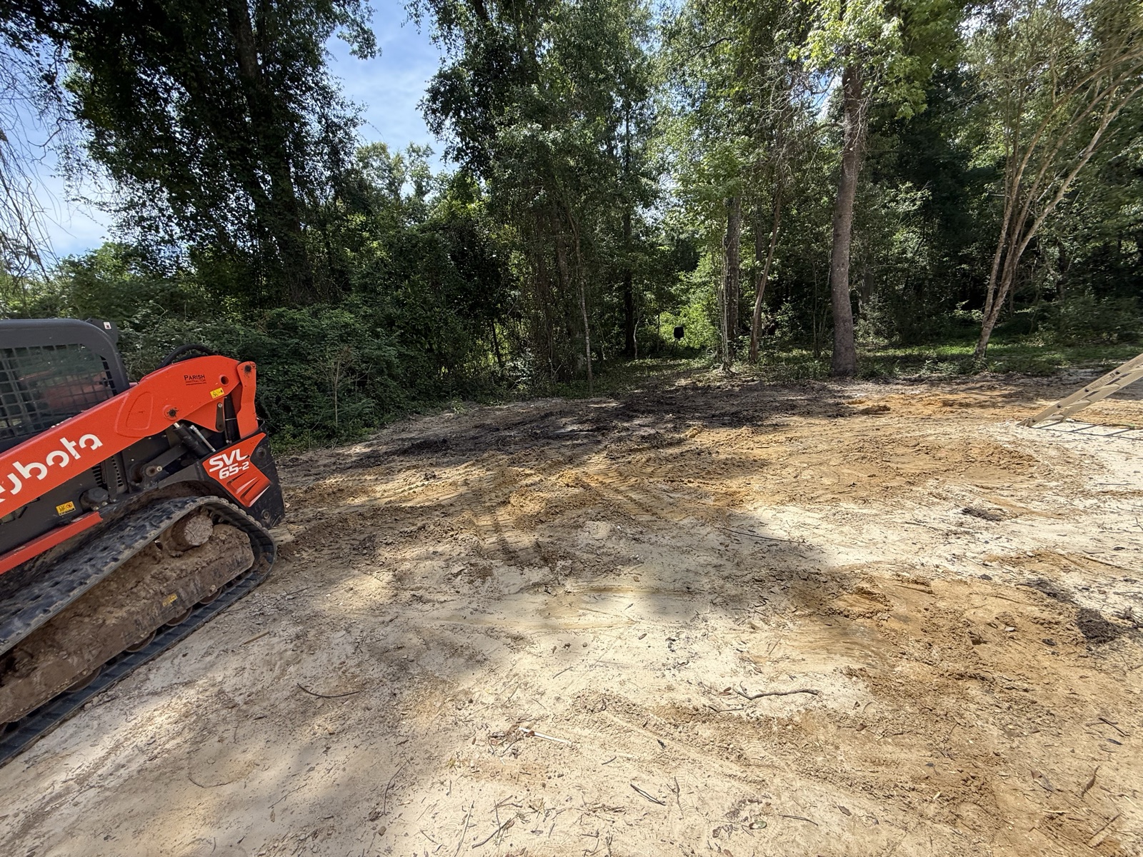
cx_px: 572
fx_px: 462
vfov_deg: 85.7
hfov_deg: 102.1
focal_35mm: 14
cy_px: 428
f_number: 2.2
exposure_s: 1/751
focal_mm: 2.22
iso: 50
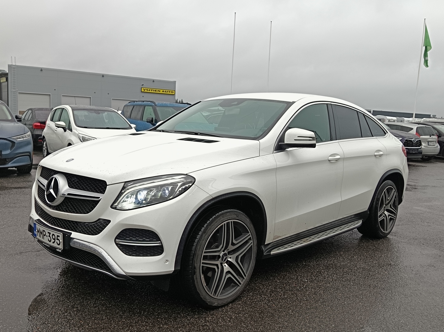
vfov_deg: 42.9
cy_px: 166
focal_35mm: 33
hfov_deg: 55.4
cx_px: 222
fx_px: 423
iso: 286
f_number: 1.75
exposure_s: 1/120
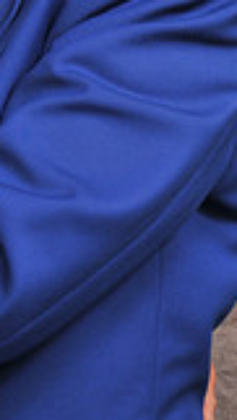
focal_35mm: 254
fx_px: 2826
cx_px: -257
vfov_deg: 8.3
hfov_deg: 4.7
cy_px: -203
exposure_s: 1/125
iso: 200
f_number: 5.6
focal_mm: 45
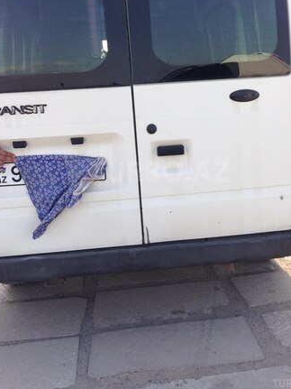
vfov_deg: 48.9
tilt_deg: -10.0
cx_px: 159
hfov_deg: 37.7
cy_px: 171
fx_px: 426
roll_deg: +2.1
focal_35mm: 38
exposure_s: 1/480
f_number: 2.4
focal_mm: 4.12
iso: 50
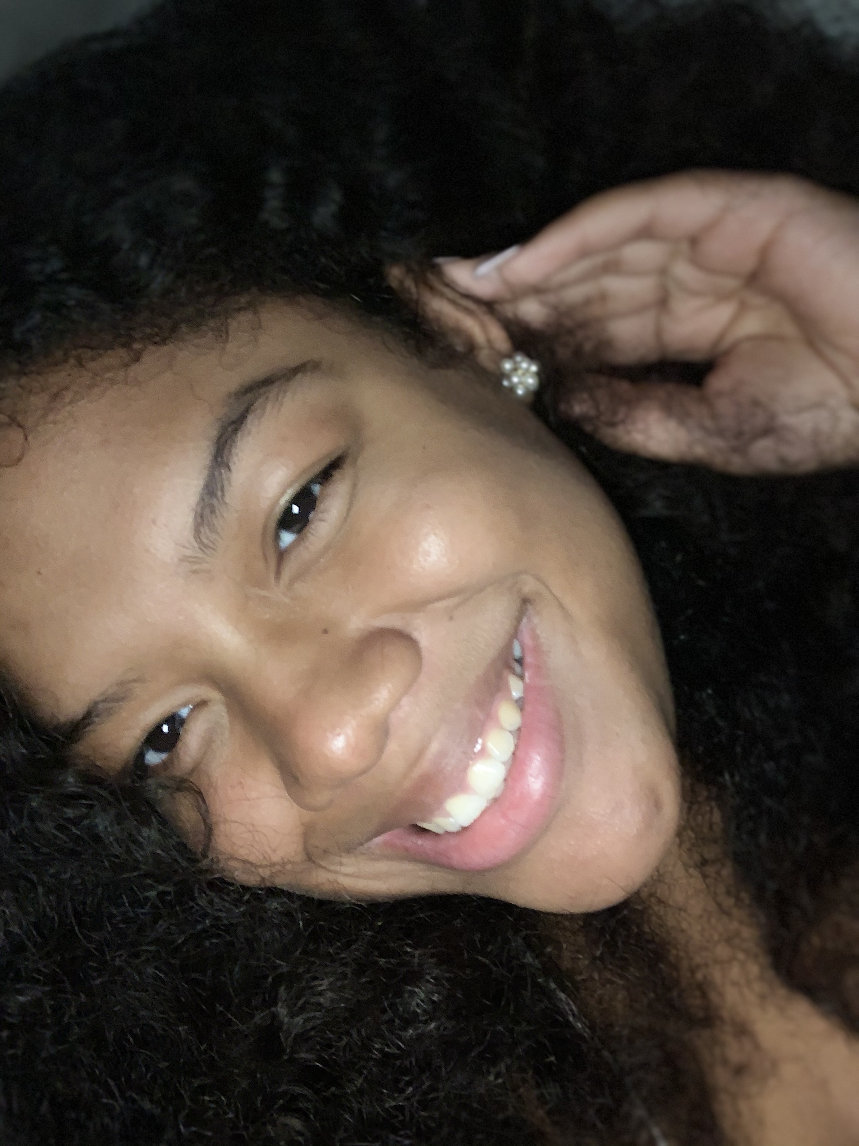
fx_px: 1059
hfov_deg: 44.2
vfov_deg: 56.8
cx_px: 430
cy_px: 573
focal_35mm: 32
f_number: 2.2
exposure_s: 1/16
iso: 160
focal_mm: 2.87
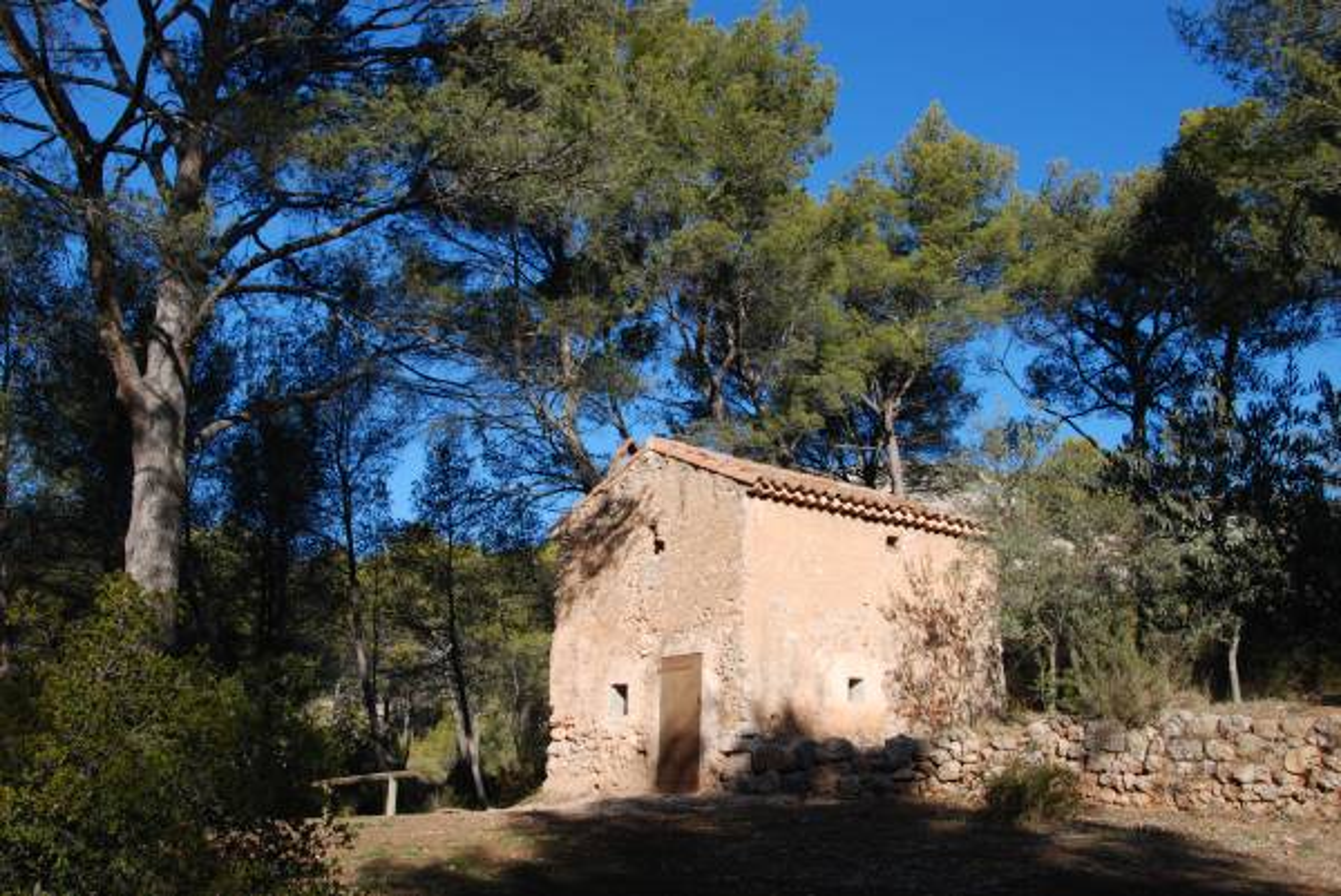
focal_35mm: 36
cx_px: 670
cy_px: 448
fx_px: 1342
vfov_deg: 36.9
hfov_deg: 53.1
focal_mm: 24
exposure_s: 1/320
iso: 200
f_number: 9
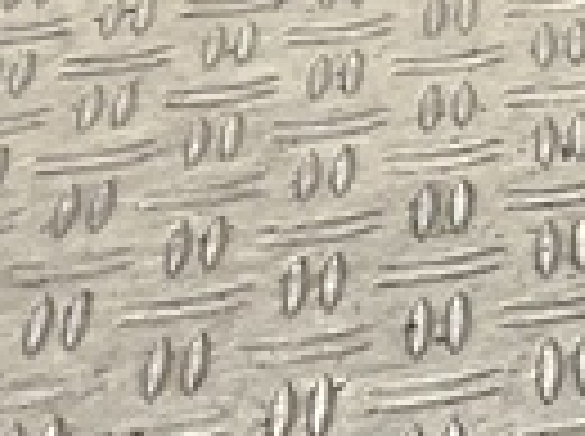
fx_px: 3795
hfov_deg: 8.2
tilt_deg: -20.9
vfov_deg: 6.4
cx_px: 1350
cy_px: -378
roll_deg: +3.6
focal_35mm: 225
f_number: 1.8
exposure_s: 1/120
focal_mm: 3
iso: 40
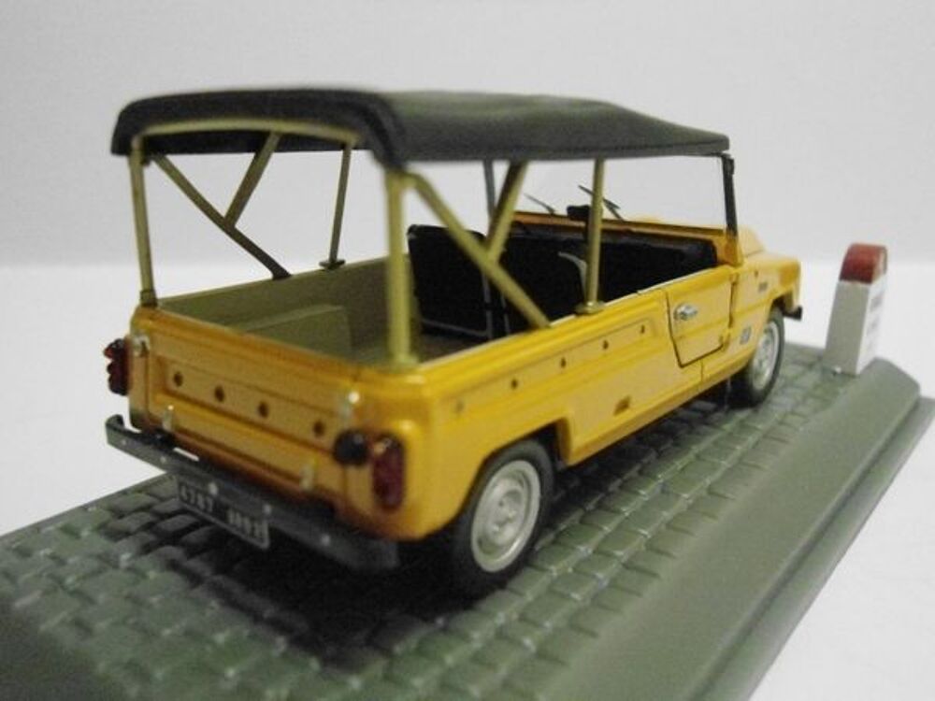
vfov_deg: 45.4
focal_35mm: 31
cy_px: 350
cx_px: 468
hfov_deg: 58.4
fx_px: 837
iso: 1600
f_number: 3
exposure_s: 1/100
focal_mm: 5.6
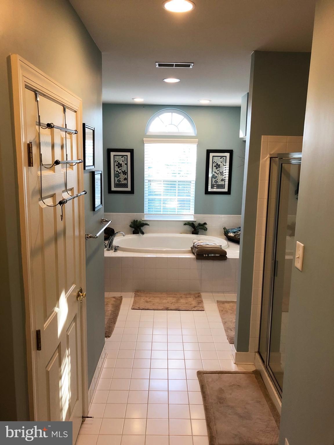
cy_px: 222
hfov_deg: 49.7
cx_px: 167
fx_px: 360
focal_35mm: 28
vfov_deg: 63.4
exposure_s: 1/30
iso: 40
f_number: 1.8
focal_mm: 3.99
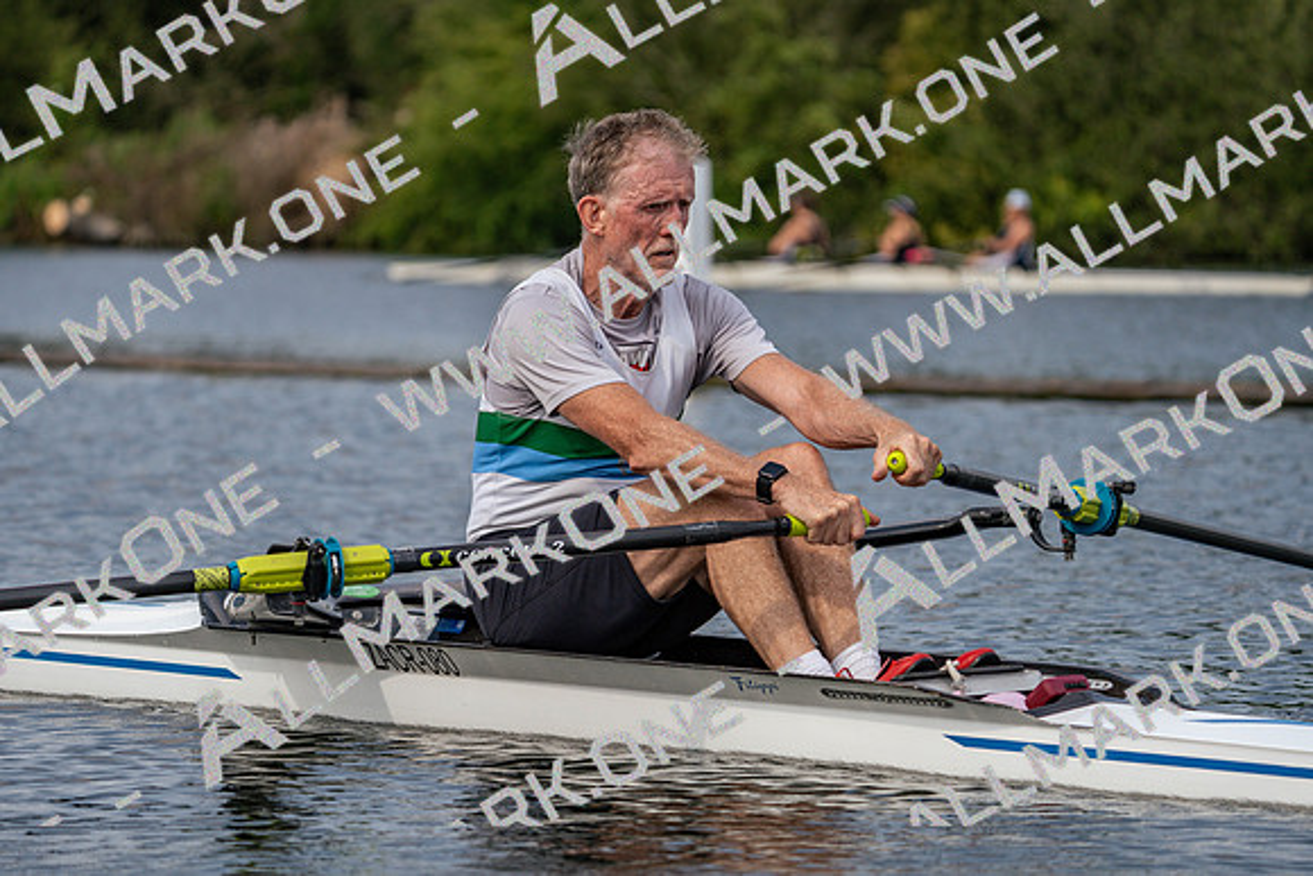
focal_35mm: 200
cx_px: 656
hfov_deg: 10.3
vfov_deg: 6.9
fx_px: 7296
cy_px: 438
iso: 250
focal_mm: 200
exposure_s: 1/1600
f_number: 5.6
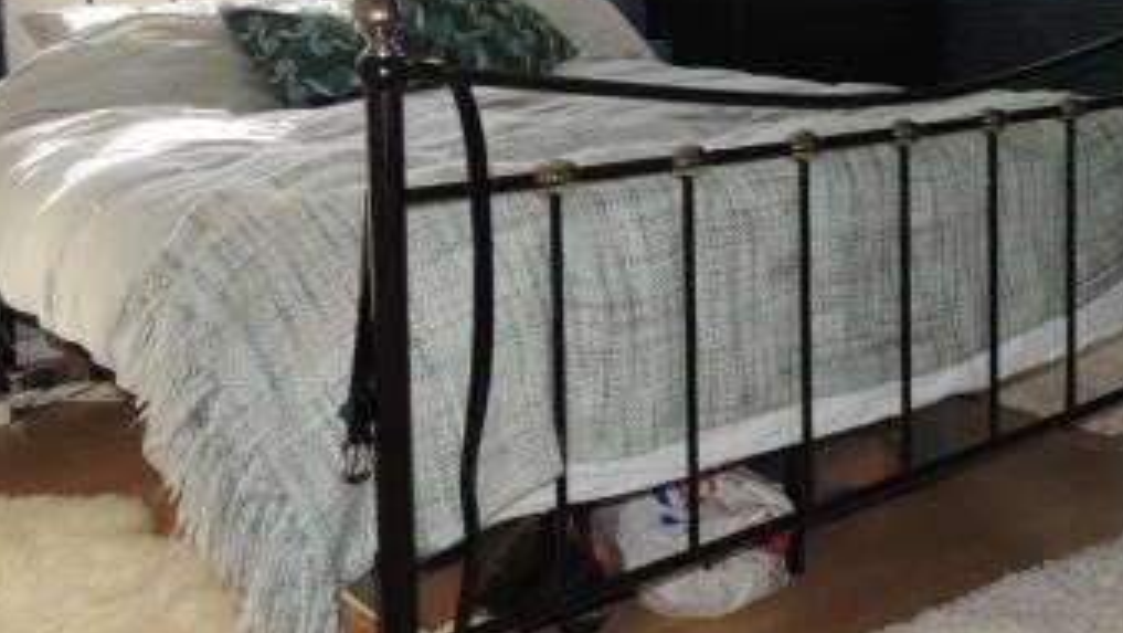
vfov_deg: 25.1
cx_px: 737
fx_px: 1341
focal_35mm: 45
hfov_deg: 44.9
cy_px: -15
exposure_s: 1/100
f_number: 3
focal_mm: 4.3
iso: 100
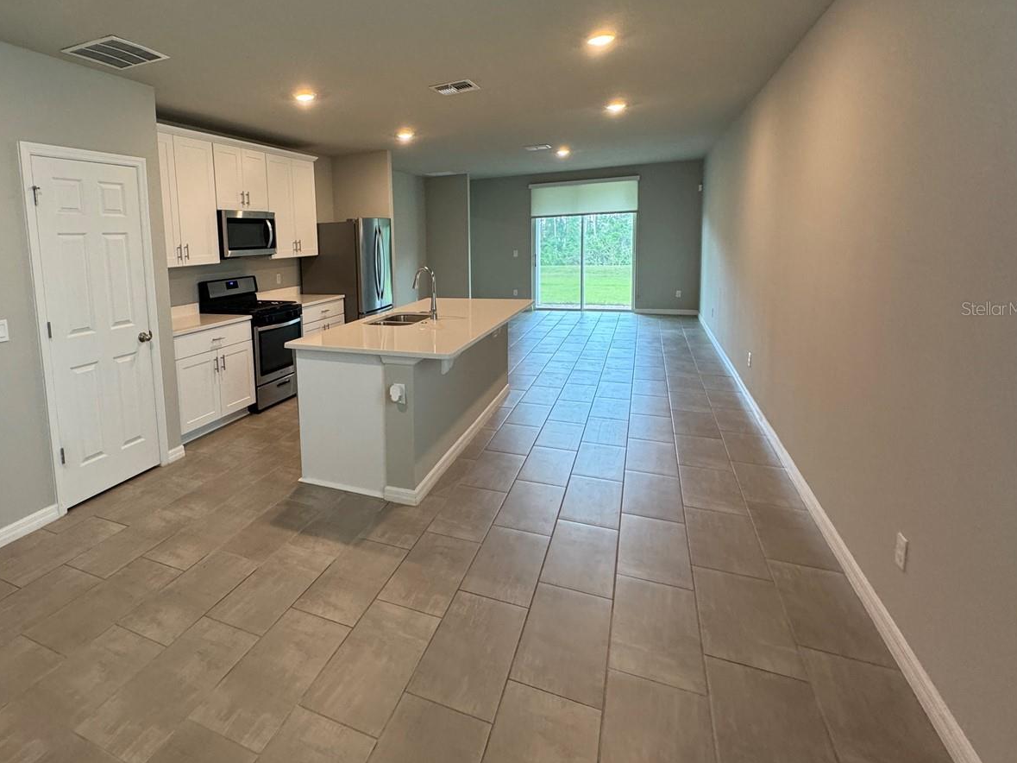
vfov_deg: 68.0
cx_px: 353
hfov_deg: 82.3
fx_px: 558
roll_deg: +2.3
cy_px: 308
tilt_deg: -7.3
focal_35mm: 19
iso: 250
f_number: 2.2
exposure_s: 1/120
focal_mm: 2.22
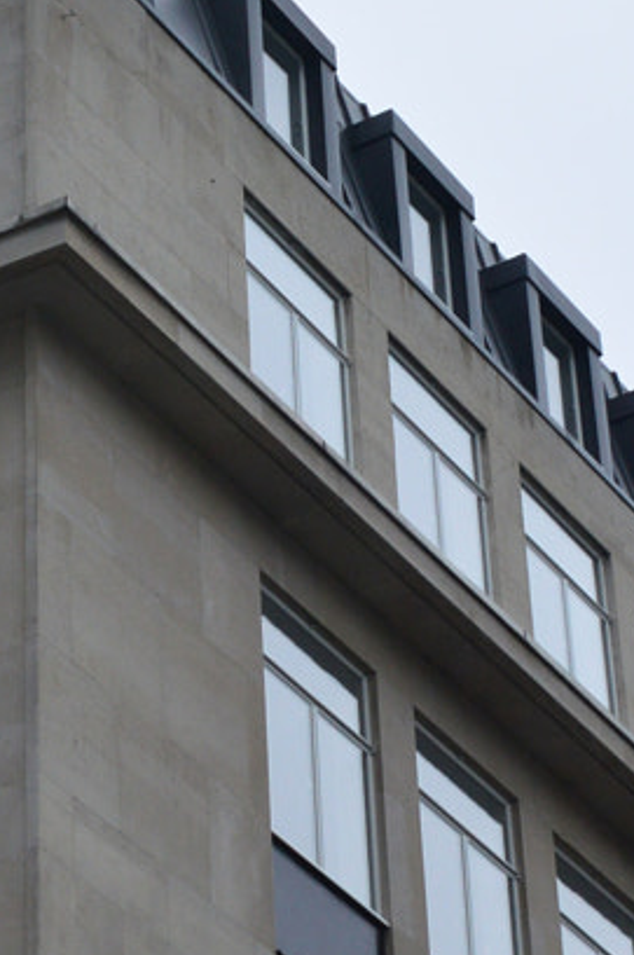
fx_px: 4210
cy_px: 253
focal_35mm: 159
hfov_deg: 8.6
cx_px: 19
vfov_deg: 12.9
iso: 200
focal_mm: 27
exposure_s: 1/200
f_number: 7.1
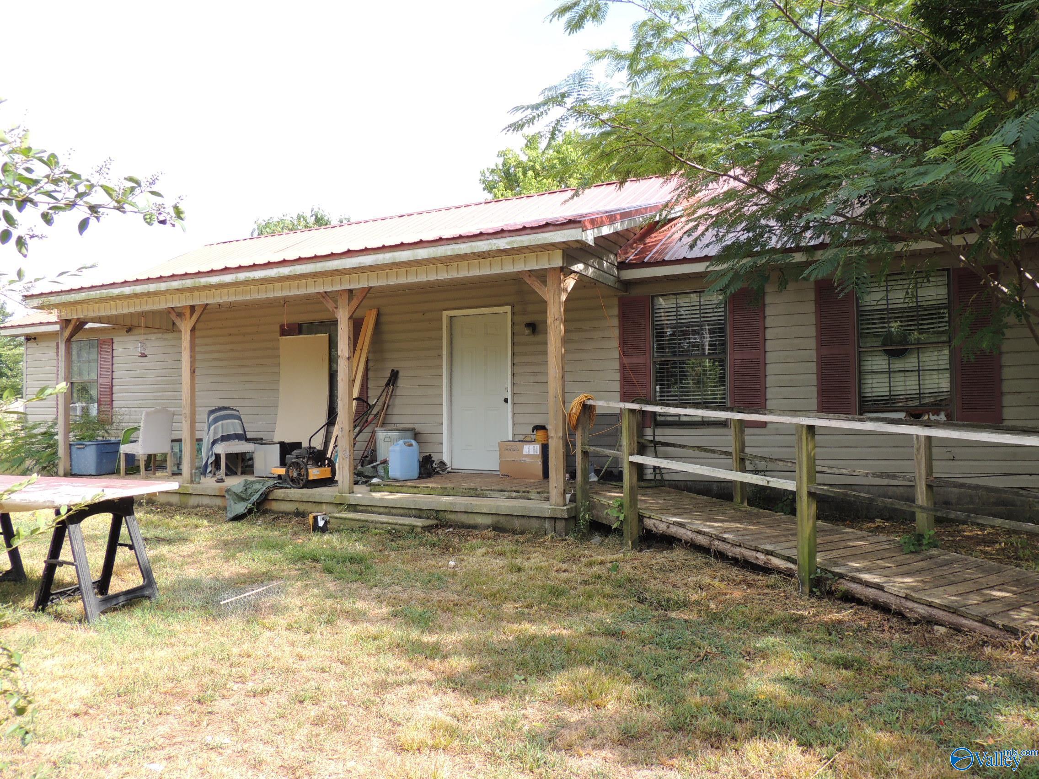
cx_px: 520
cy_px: 390
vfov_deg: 56.8
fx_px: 720
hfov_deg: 71.6
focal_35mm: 24
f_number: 3
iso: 100
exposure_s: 1/320
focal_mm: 4.3
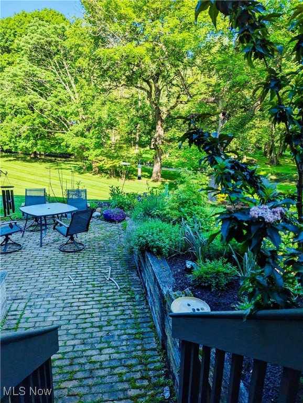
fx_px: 279
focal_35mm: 24
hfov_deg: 56.9
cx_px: 152
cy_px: 202
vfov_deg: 71.5
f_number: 1.85
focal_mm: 6.81
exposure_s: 1/658
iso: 39
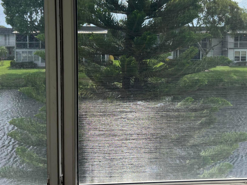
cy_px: 59
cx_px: 131
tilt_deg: -4.4
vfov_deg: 31.2
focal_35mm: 46
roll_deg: -0.3
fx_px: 328
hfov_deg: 41.2
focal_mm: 5.7
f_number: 1.5
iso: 50
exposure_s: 1/2513
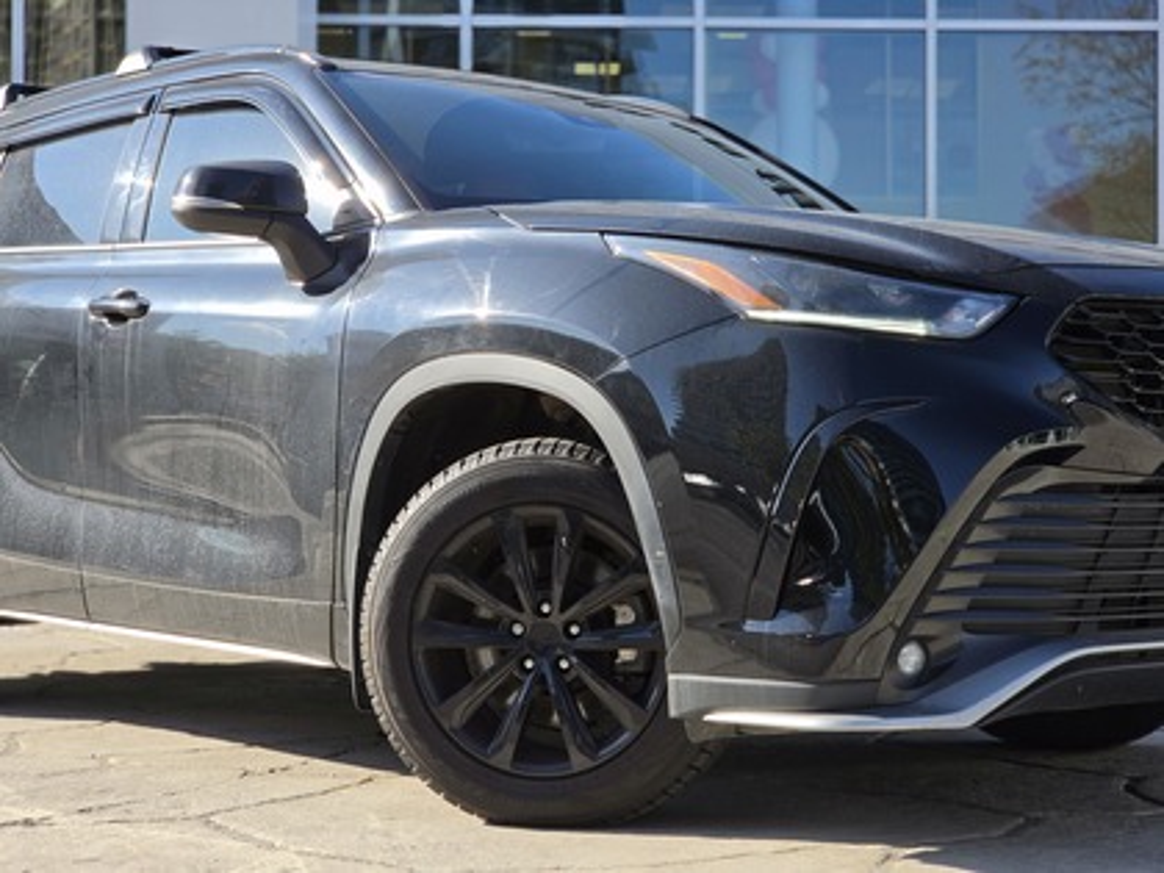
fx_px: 2320
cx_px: 582
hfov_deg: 28.2
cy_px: 436
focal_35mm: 69
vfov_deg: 21.3
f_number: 2.4
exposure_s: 1/404
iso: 25
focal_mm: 7
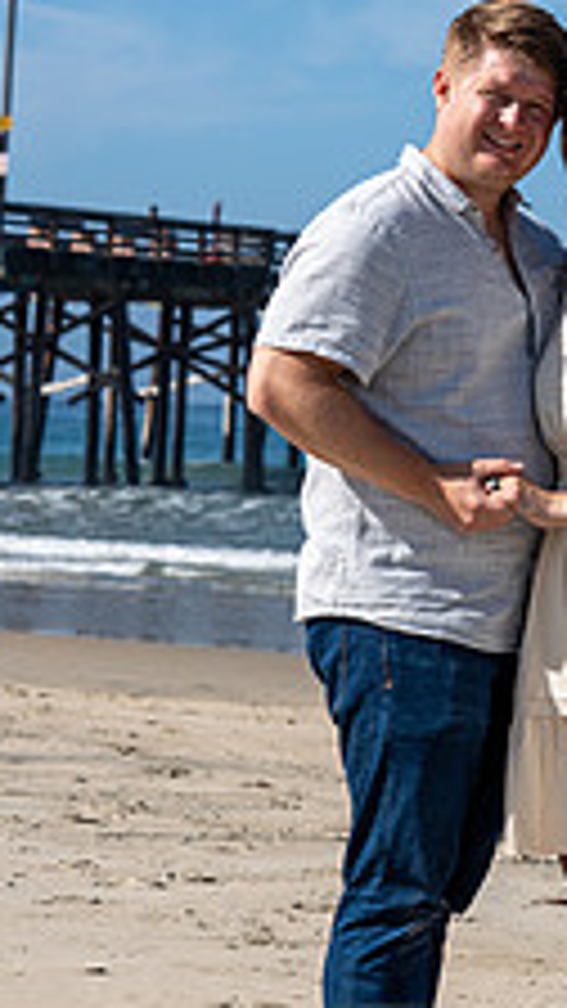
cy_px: 513
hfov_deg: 8.2
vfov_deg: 14.6
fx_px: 3929
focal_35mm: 147
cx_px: 464
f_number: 6.3
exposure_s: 1/800
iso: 160
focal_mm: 70
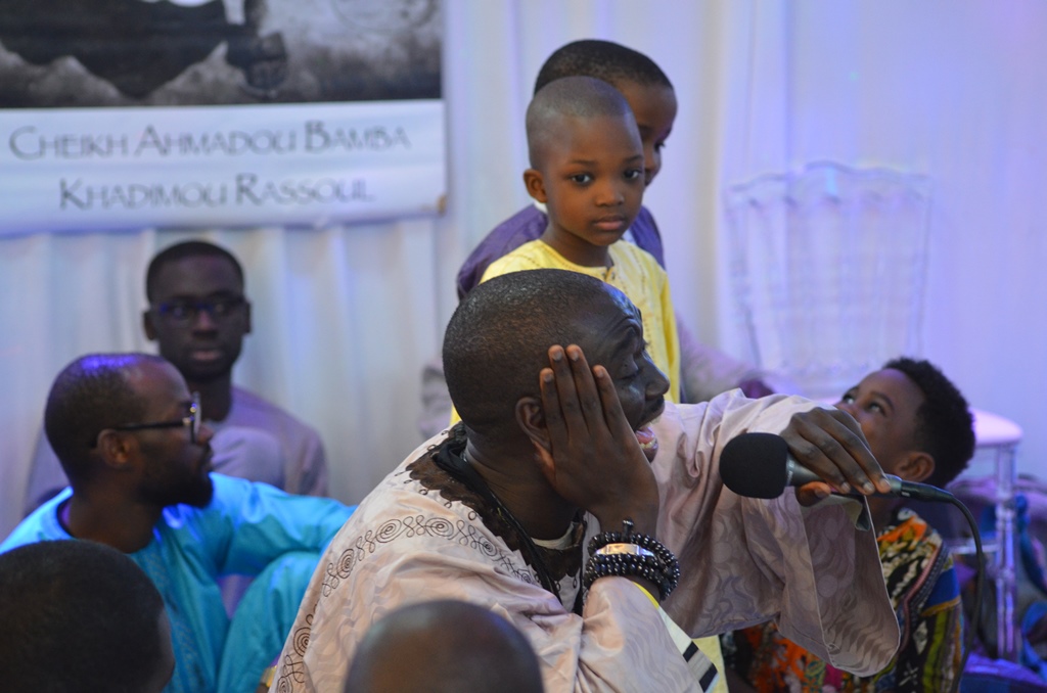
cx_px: 524
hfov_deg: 12.5
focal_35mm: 165
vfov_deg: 8.3
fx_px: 4788
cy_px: 346
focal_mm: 110
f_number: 4
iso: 1600
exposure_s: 1/100
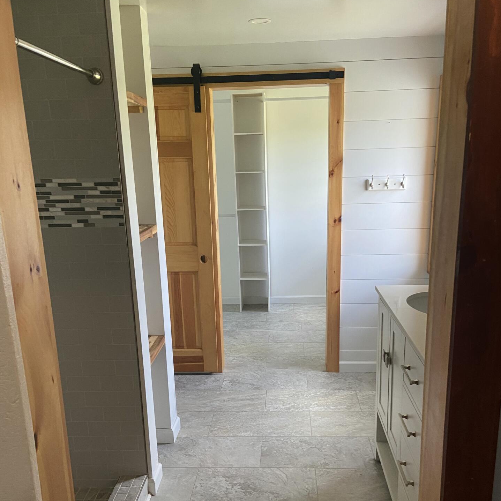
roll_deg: +2.3
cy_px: 294
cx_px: 250
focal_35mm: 32
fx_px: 524
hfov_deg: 51.1
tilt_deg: -15.1
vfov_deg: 50.8
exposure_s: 1/60
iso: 125
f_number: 1.8
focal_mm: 4.25
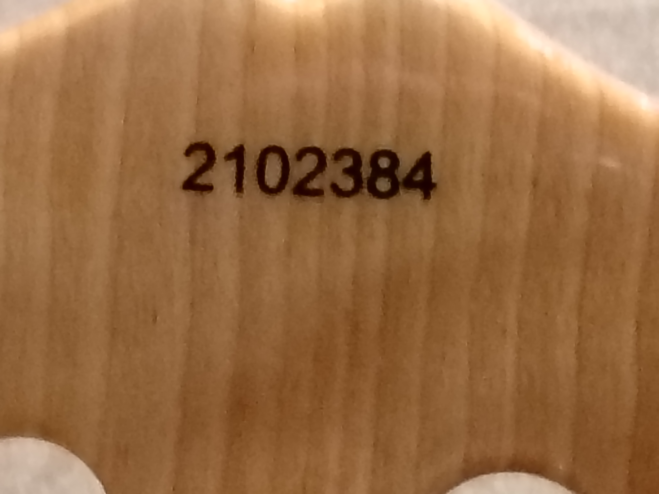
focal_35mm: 215
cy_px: 247
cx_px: 330
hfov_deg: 9.2
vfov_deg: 6.9
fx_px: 4093
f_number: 1.8
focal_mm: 4.05
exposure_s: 1/20
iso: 2178
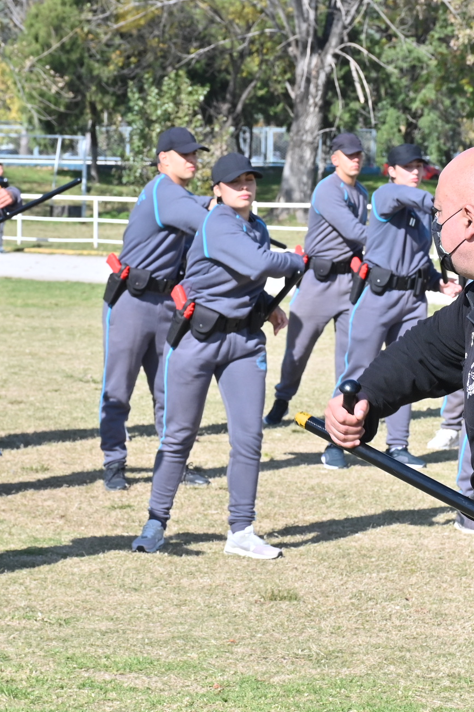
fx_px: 3120
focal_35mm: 158
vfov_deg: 13.0
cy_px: 356
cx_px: 319
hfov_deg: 8.7
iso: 250
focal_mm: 70
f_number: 10
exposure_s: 1/500
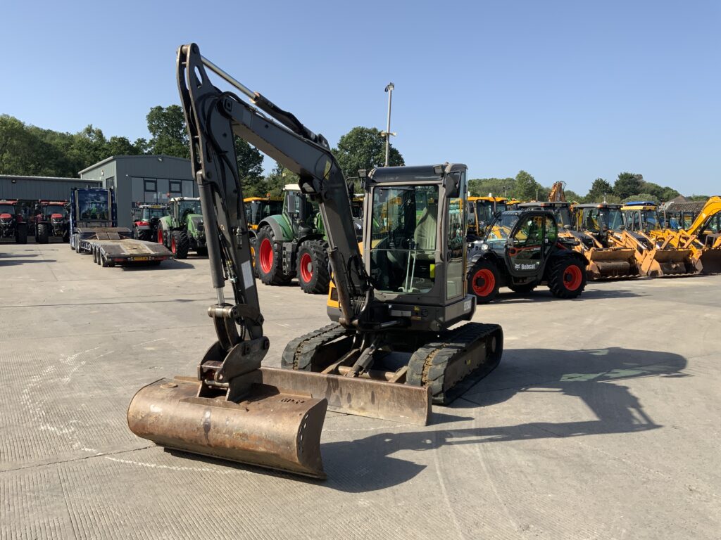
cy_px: 270
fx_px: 604
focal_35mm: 29
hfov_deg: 61.7
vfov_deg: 48.2
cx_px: 360
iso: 16
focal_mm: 3
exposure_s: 1/1490
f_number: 1.8
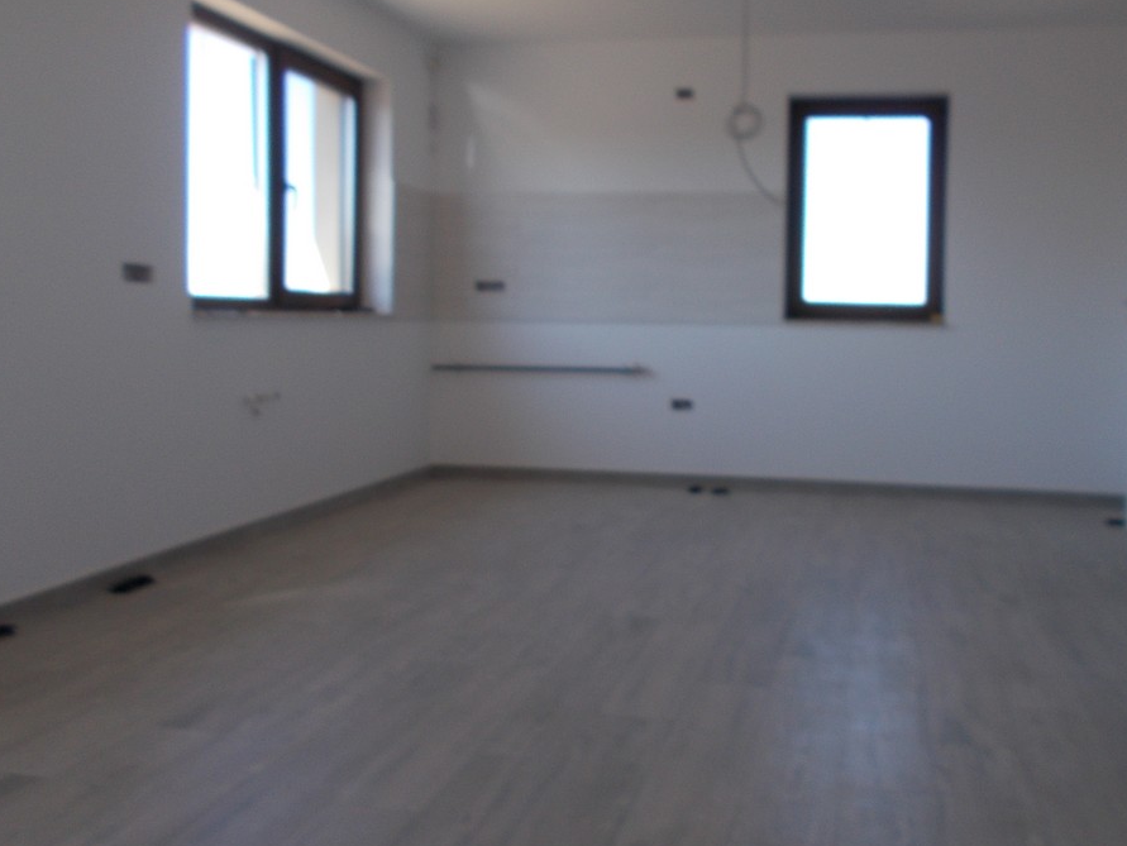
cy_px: 360
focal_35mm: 35
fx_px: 1140
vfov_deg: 40.6
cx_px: 663
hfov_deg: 52.3
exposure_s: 1/60
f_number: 3.2
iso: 80
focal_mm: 4.6
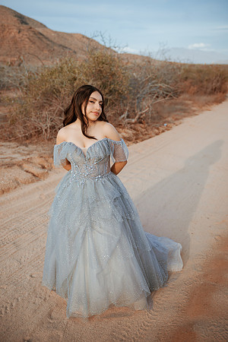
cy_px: 171
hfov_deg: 36.9
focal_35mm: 36
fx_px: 342
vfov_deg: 53.1
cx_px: 114
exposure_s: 1/2500
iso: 200
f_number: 2.8
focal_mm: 36
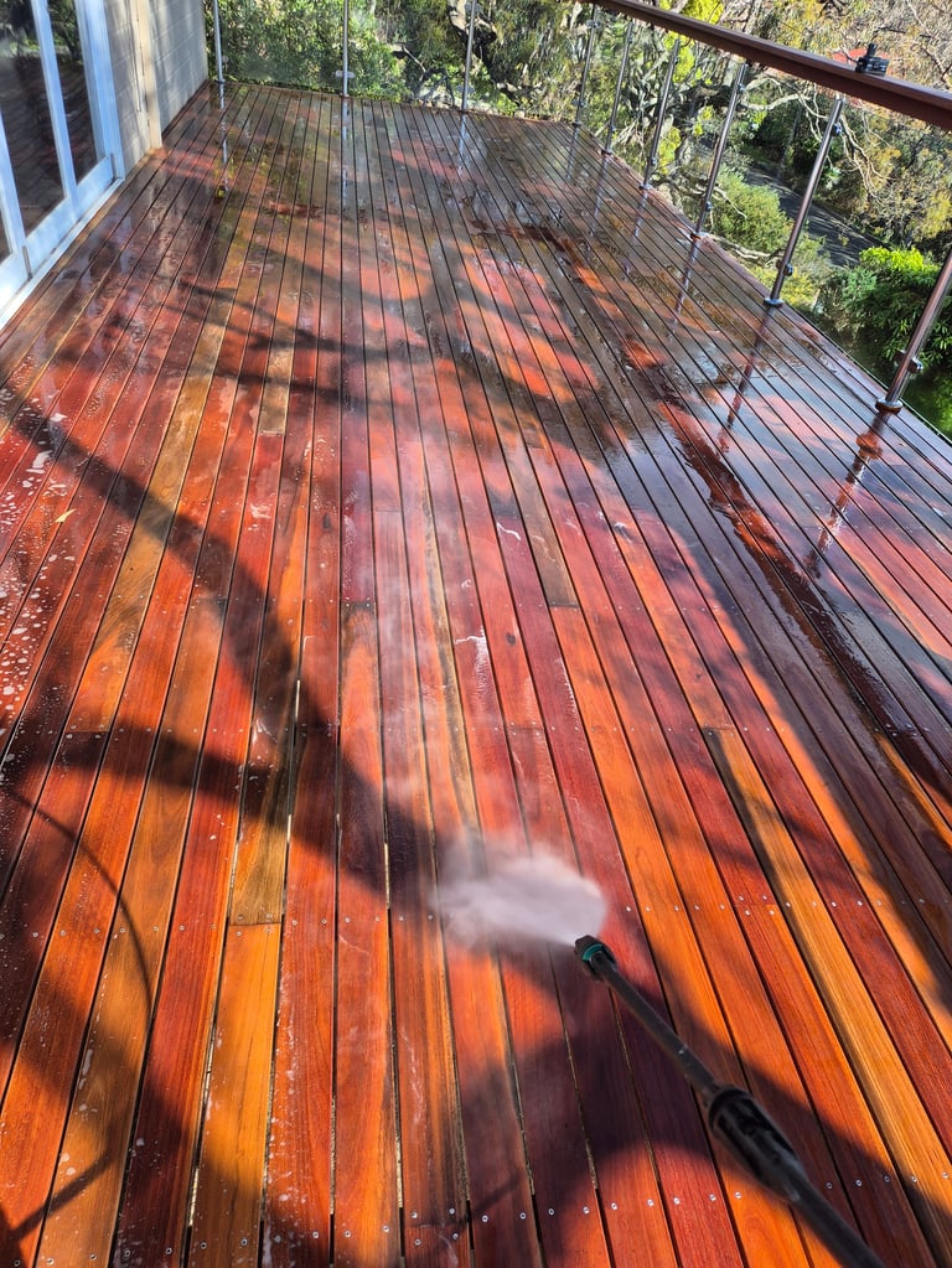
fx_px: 843
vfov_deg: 73.9
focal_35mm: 23
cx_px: 476
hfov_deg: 58.9
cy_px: 634
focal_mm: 5.4
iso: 25
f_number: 1.8
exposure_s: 1/449
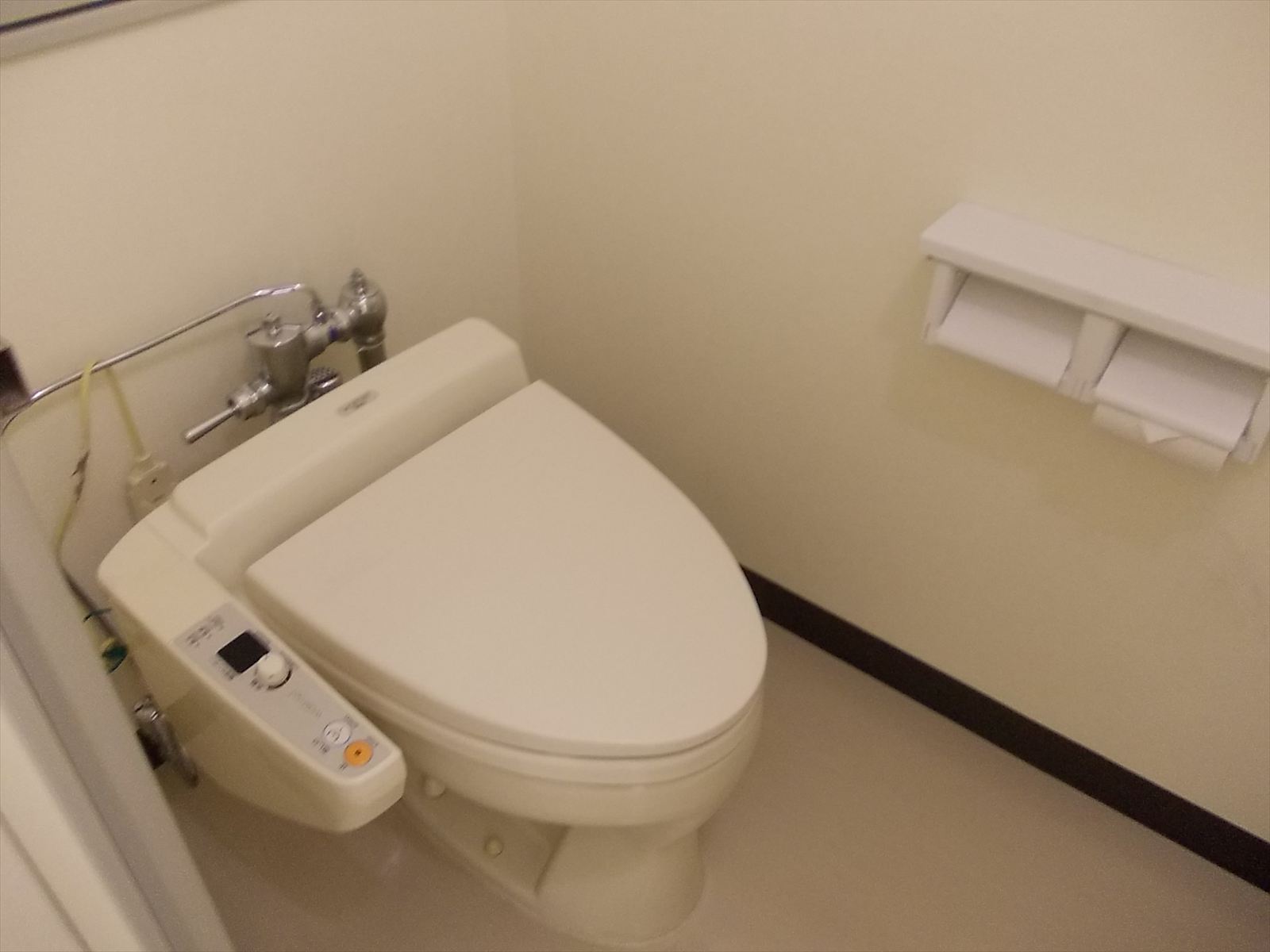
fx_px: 1027
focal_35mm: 28
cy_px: 476
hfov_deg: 63.4
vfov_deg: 49.7
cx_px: 635
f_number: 2.7
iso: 200
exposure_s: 1/20
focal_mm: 4
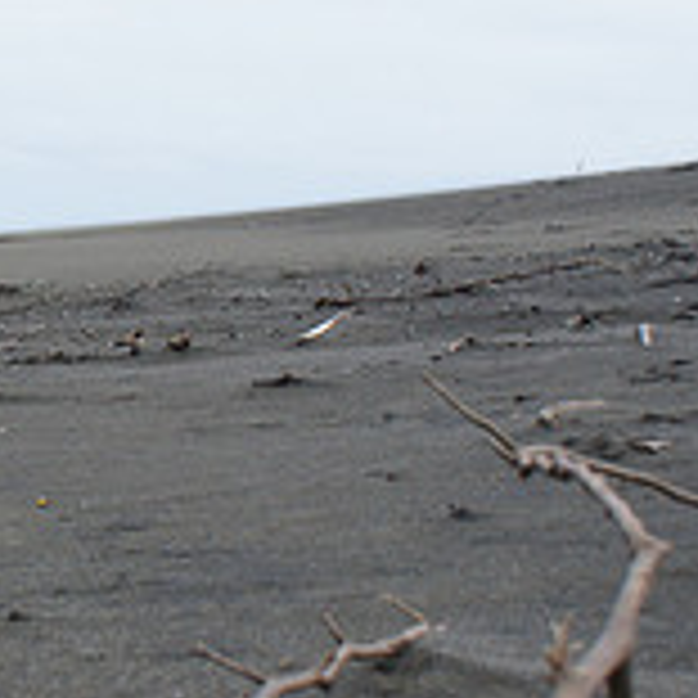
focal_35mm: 86
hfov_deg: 18.9
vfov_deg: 20.2
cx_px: -180
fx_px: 1962
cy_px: 281
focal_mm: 18
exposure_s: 1/640
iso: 200
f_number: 8
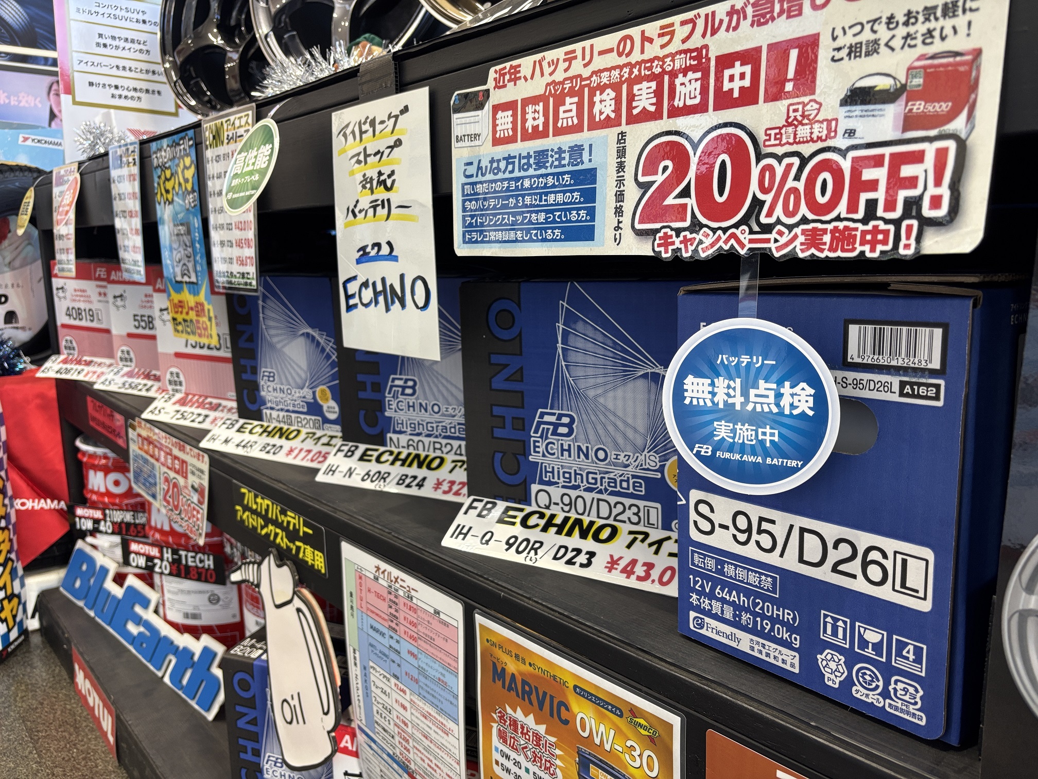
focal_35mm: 26
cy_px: 390
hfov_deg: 67.3
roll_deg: -0.1
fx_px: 780
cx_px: 519
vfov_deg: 53.1
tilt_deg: -10.3
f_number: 1.6
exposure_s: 1/100
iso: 100
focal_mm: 5.96
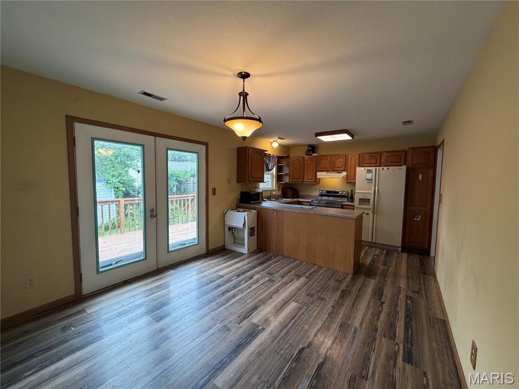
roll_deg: -0.3
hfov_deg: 102.1
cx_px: 260
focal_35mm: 14
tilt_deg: -3.3
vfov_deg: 85.7
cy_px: 194
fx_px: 210
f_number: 2.2
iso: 320
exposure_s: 1/120
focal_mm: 2.22
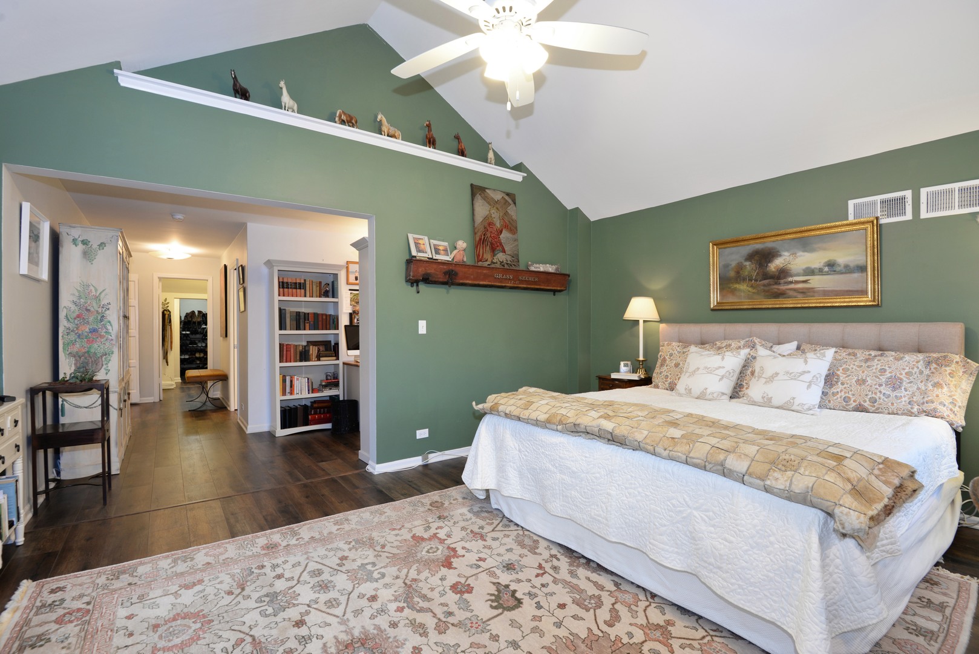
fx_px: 435
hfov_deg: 96.7
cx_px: 490
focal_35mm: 16
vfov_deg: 73.8
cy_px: 327
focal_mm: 16
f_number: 8
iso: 200
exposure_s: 1/2.5
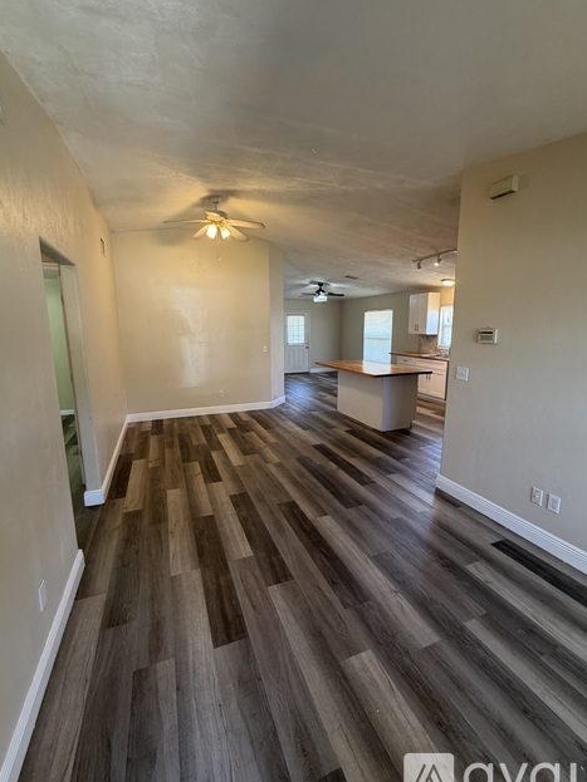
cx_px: 293
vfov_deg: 98.2
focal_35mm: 15
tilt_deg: -8.8
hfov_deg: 81.7
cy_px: 385
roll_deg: -0.1
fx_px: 339
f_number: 2.2
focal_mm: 2.22
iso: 200
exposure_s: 1/60
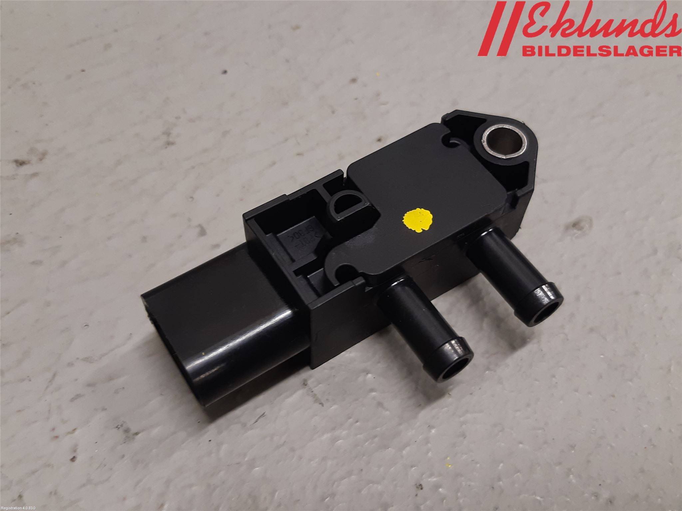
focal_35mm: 26
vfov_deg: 53.1
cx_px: 341
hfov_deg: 67.3
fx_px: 512
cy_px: 256
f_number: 1.7
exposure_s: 1/50
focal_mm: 3.93
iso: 100
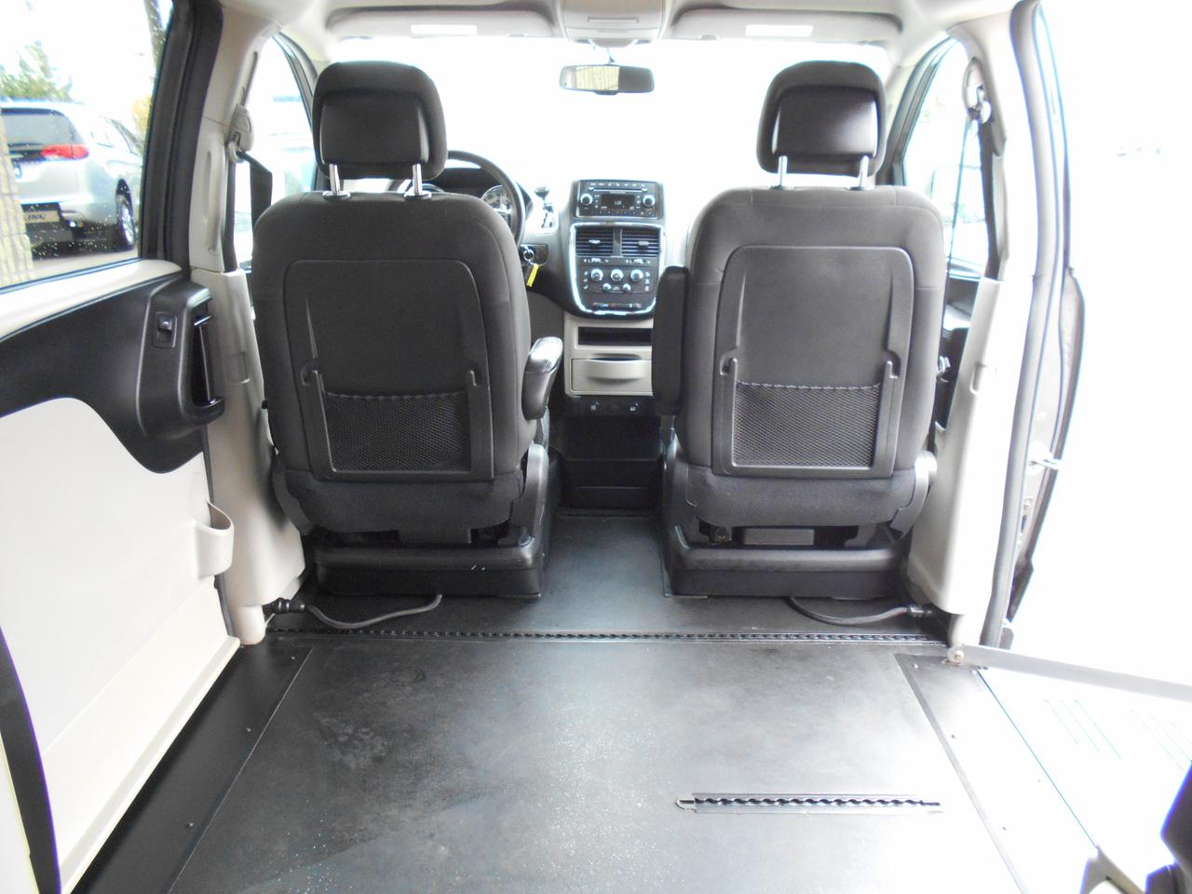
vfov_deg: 53.1
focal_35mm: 26
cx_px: 596
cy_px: 447
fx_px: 895
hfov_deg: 67.3
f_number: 3.2
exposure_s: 1/30
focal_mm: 4.6
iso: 400
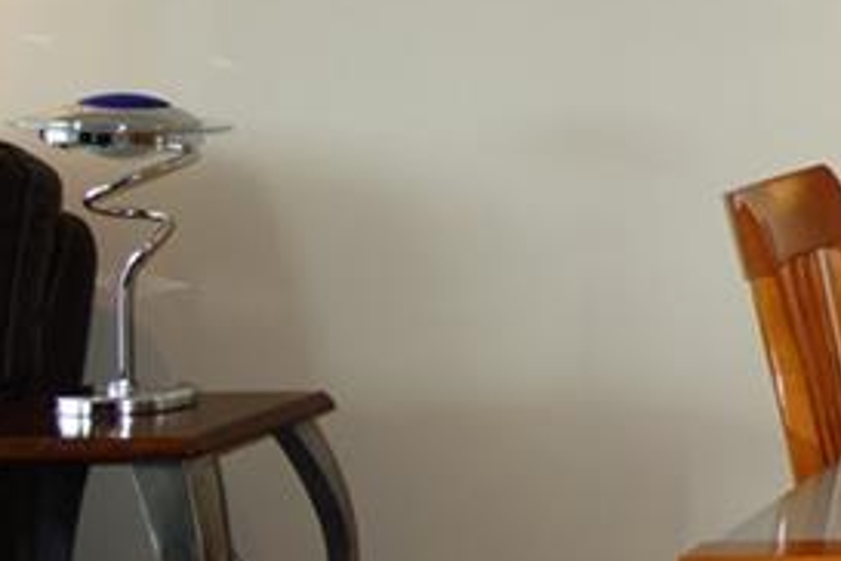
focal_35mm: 105
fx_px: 2453
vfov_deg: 12.9
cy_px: -5
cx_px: 1513
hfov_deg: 16.3
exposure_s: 1/40
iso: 125
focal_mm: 10.4
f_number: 1.8
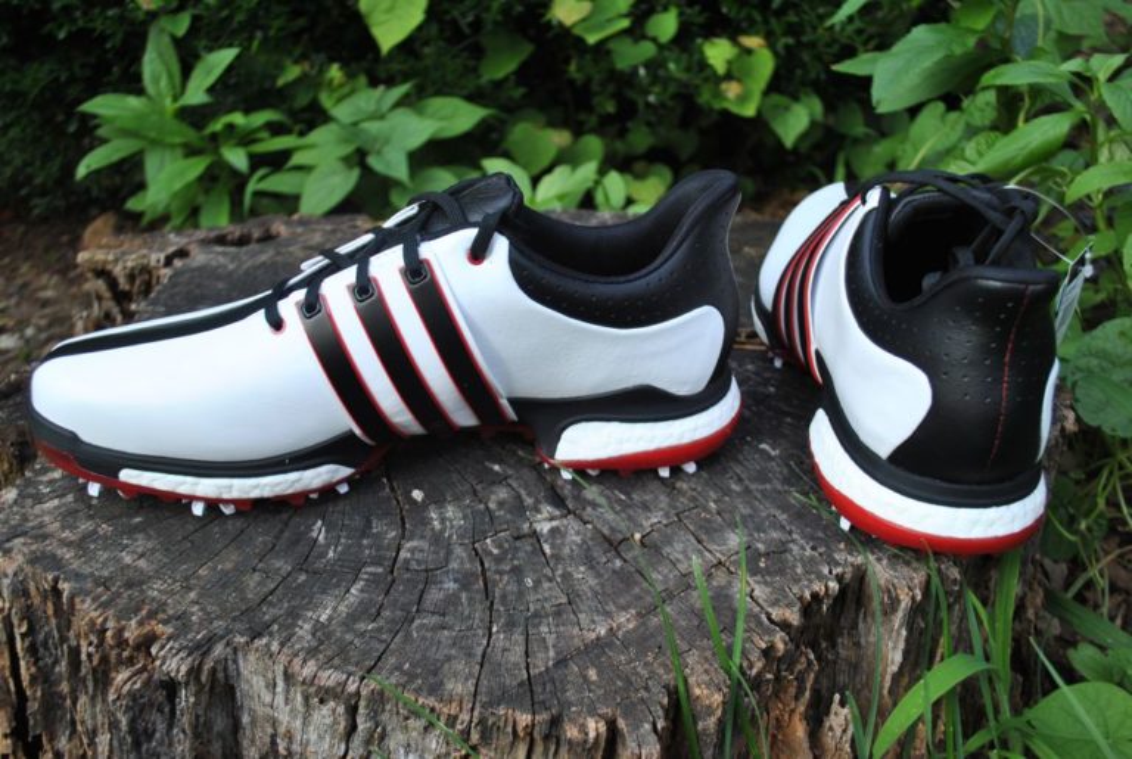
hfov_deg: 57.1
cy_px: 380
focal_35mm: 33
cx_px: 566
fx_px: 1039
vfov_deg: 40.1
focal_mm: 22
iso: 200
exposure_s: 1/100
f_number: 5
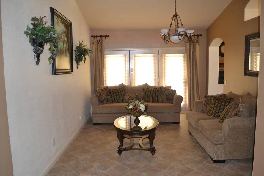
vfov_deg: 47.9
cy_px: 88
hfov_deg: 67.4
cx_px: 132
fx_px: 198
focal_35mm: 27
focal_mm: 18
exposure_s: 1/60
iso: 1250
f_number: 3.5
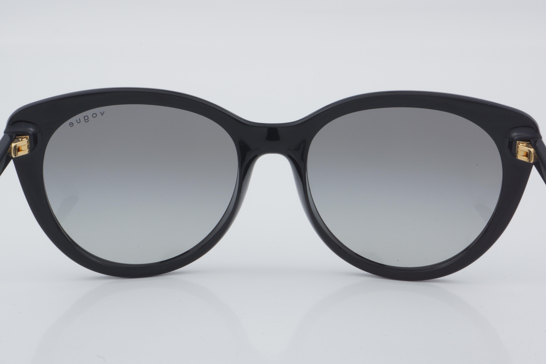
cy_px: 182
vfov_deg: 16.6
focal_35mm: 82
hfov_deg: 24.6
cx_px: 273
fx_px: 1251
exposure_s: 1/4
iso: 100
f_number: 32
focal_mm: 55
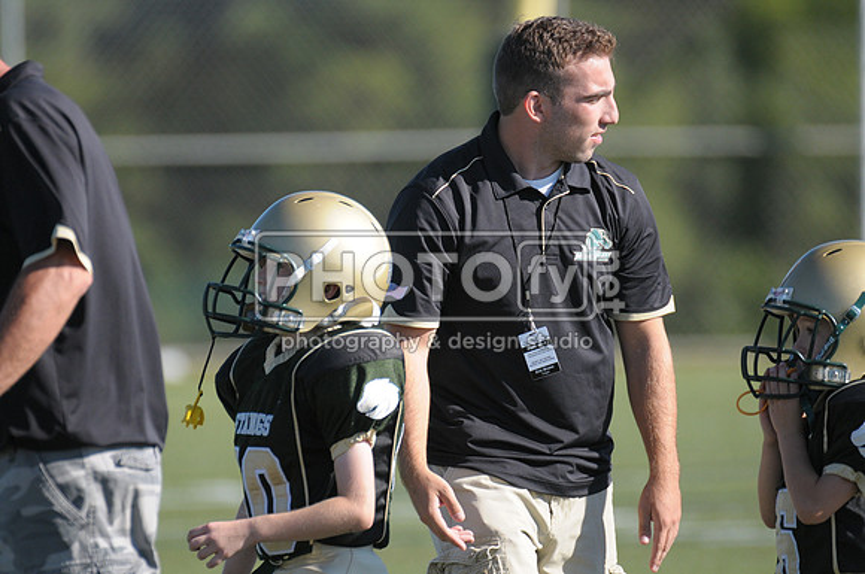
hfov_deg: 3.4
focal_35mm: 600
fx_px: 14396
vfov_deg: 2.3
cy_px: 287
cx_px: 432
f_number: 4
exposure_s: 1/2500
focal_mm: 400
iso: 640
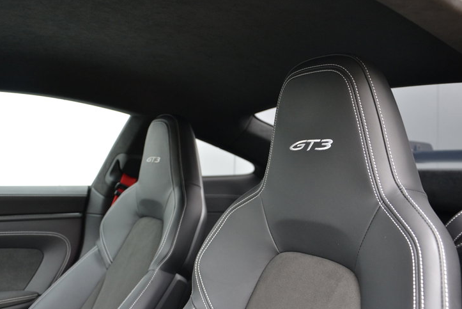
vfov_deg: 37.9
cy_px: 153
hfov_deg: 54.4
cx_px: 233
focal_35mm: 35
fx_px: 449
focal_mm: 22
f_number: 3.8
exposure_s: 1/30
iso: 400
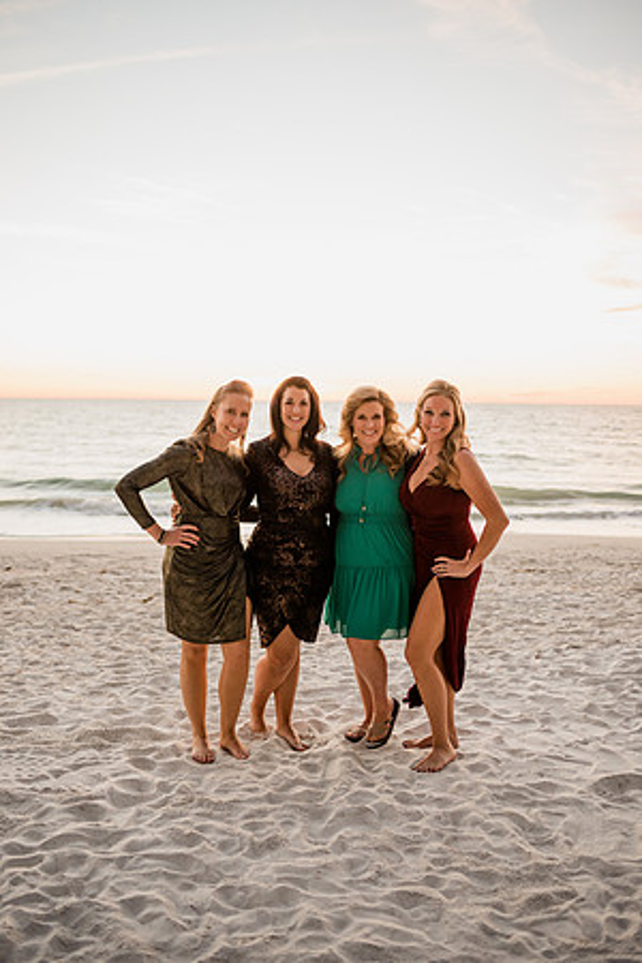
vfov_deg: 54.4
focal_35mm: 35
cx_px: 321
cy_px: 482
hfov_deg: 37.9
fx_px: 936
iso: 500
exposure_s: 1/500
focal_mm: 35
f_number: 2.2
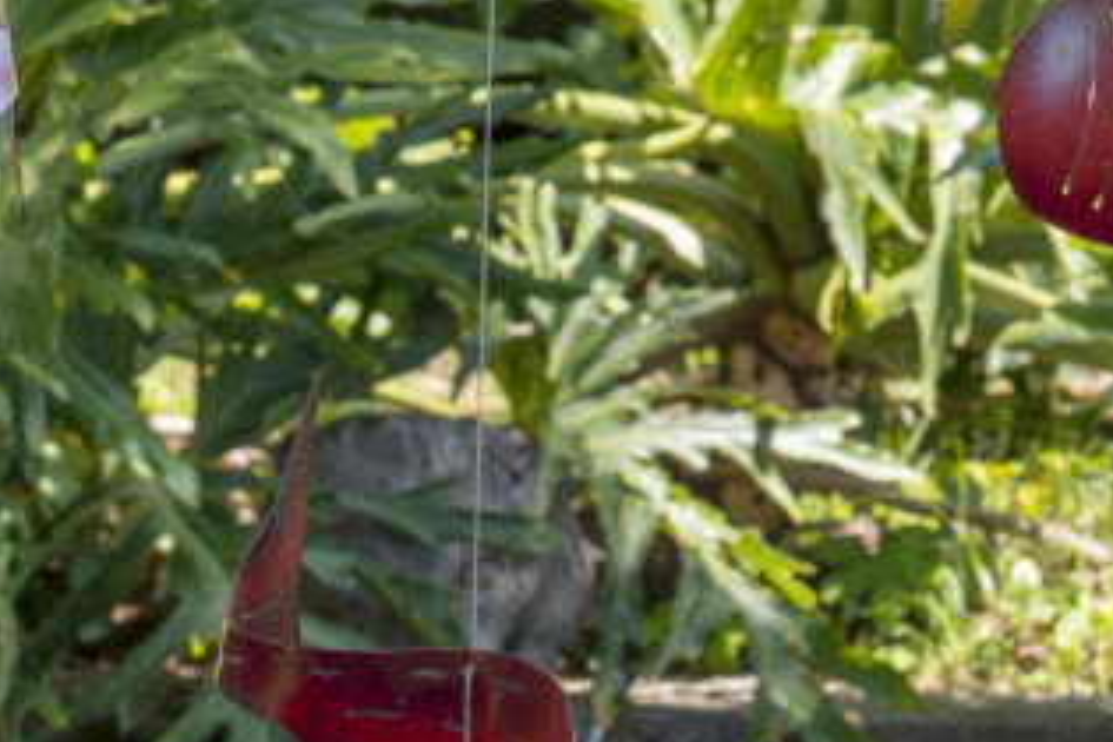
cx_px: 548
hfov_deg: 4.7
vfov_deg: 3.1
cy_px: 827
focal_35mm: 436
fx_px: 13479
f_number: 9
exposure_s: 1/125
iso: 400
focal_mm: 98
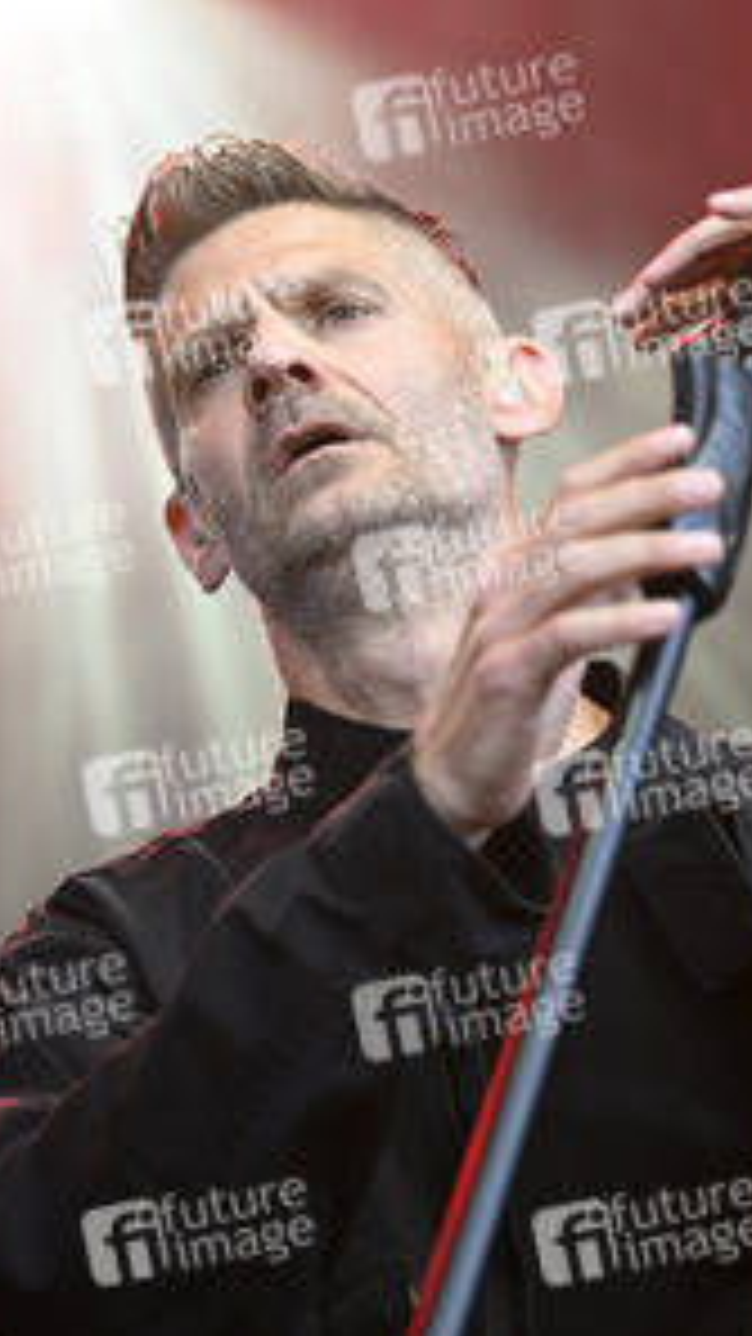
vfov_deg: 13.8
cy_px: 670
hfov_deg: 7.8
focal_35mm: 156
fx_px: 5532
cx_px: 529
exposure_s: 1/400
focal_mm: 98
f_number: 2.8
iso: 320
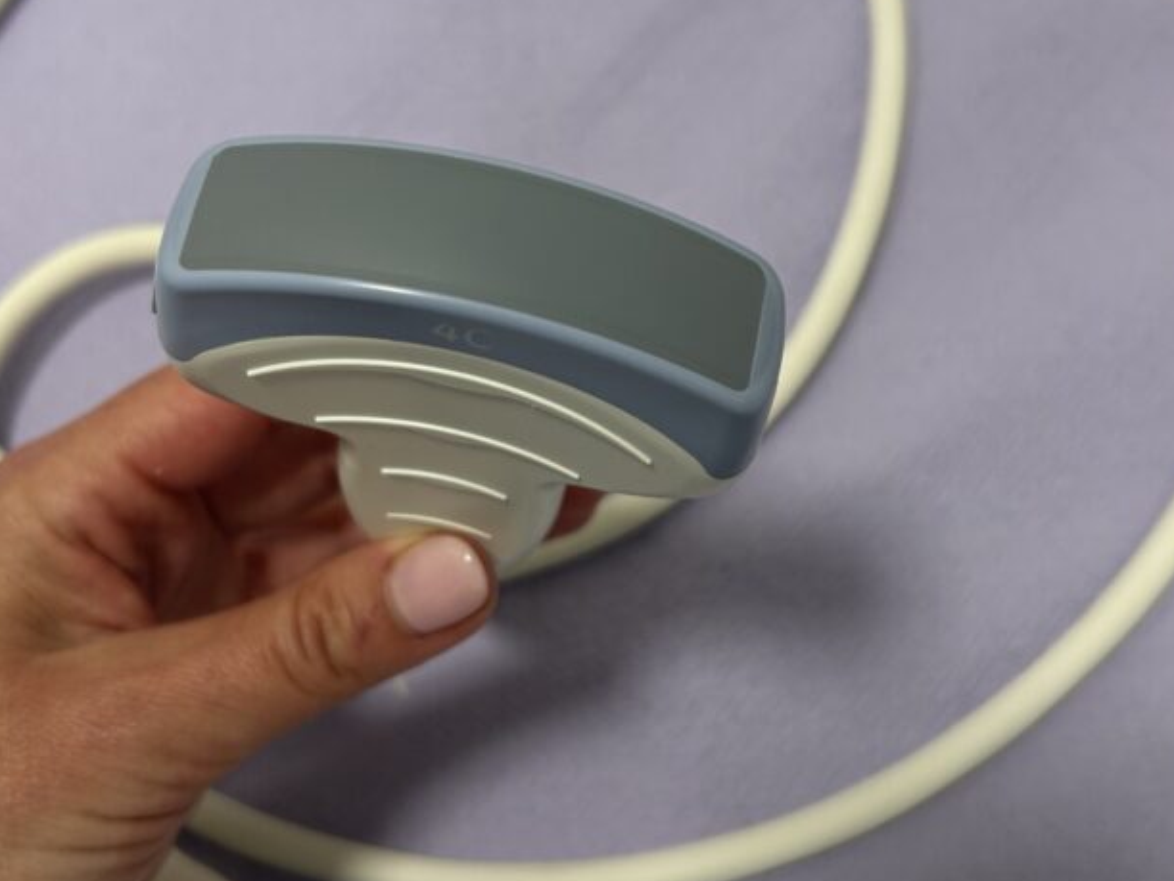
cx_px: 547
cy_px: 365
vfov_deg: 41.6
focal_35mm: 34
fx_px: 1153
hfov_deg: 53.9
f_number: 1.5
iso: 64
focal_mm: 5.7
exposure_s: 1/100
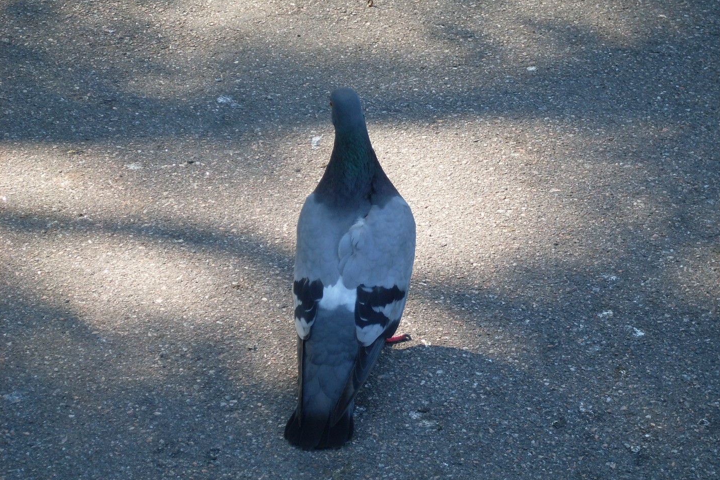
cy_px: 244
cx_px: 361
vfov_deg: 12.7
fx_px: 2160
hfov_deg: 18.9
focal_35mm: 108
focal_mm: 17.1
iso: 100
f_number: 4.8
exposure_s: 1/125
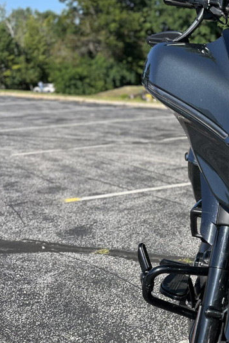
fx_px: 515
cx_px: 279
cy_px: 241
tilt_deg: -20.6
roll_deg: +2.1
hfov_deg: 22.9
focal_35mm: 54
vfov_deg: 36.3
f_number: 1.6
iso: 50
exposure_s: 1/2024
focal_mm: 5.1
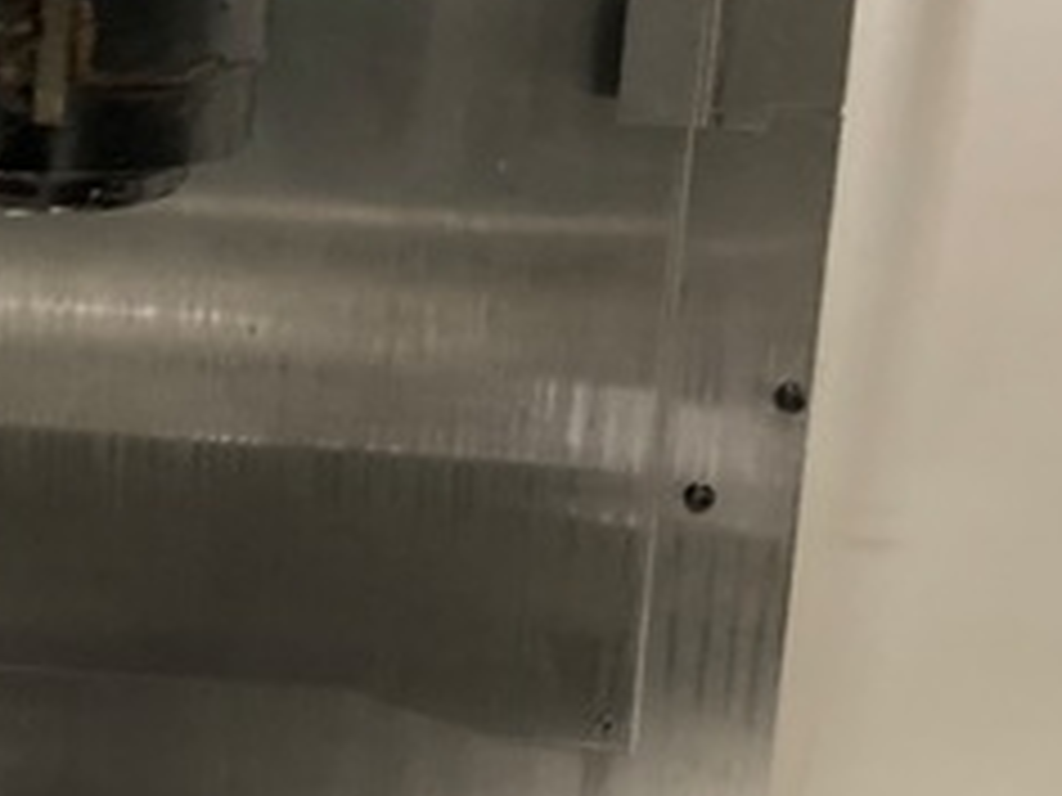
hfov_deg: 24.5
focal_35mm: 76
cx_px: 4
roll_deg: -3.9
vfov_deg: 19.0
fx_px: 2332
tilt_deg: -11.3
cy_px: 76
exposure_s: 1/30
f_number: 1.8
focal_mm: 3.99
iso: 500
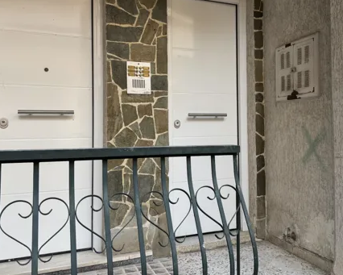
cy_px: 120
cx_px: 201
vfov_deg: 44.5
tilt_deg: +2.0
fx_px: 335
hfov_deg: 53.9
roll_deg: +0.7
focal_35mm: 33
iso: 64
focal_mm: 6.76
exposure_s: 1/188
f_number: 1.78
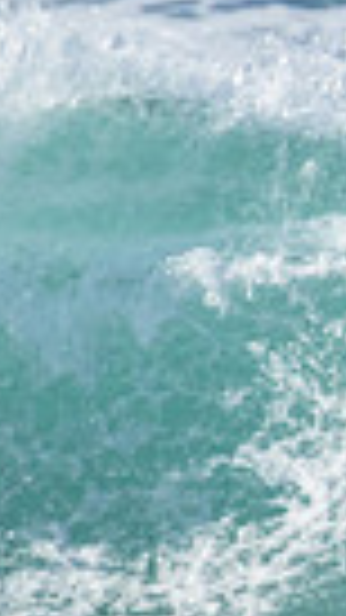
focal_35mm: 3541
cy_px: 429
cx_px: 1195
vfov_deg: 0.6
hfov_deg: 0.3
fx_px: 57790
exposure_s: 1/1600
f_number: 11
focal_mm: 800
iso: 2500
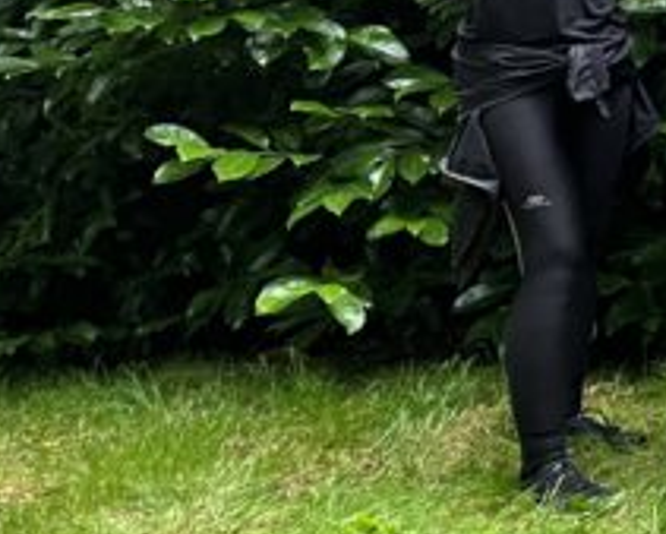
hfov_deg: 12.5
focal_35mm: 123
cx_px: 1556
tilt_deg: -6.6
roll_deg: +1.6
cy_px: -47
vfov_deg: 12.3
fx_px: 2426
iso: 125
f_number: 1.6
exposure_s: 1/71
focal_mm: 5.1
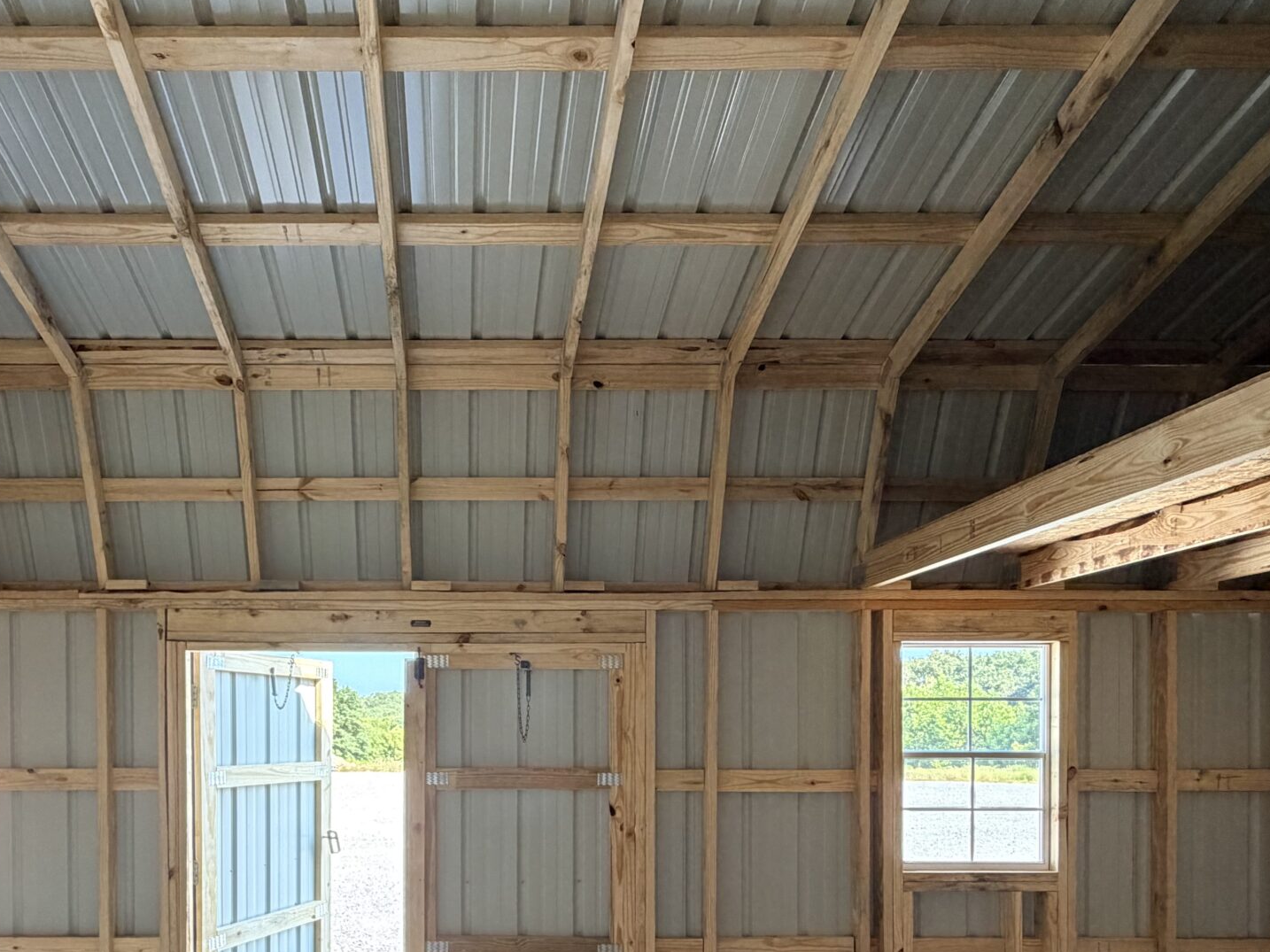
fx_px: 917
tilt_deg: +0.6
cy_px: 744
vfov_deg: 51.8
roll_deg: +0.7
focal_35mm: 25
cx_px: 469
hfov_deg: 68.2
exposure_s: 1/121
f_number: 2.2
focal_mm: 2.22
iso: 250
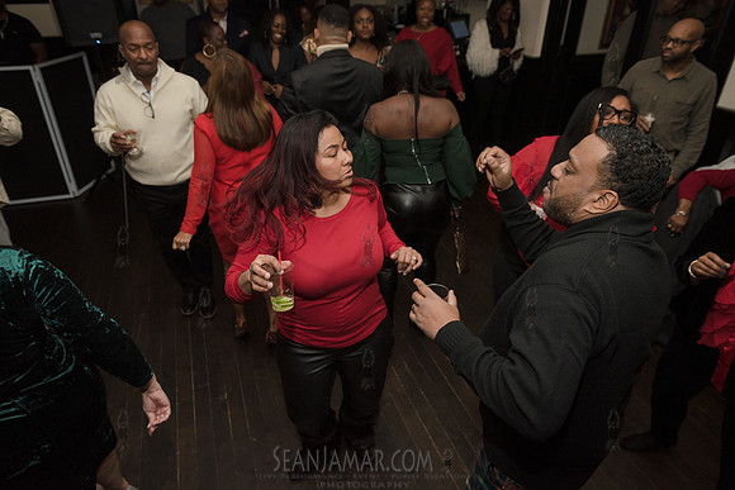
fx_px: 490
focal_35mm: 24
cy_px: 245
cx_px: 368
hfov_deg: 73.7
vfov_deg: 53.2
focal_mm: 24
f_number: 4.5
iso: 2000
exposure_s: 1/250
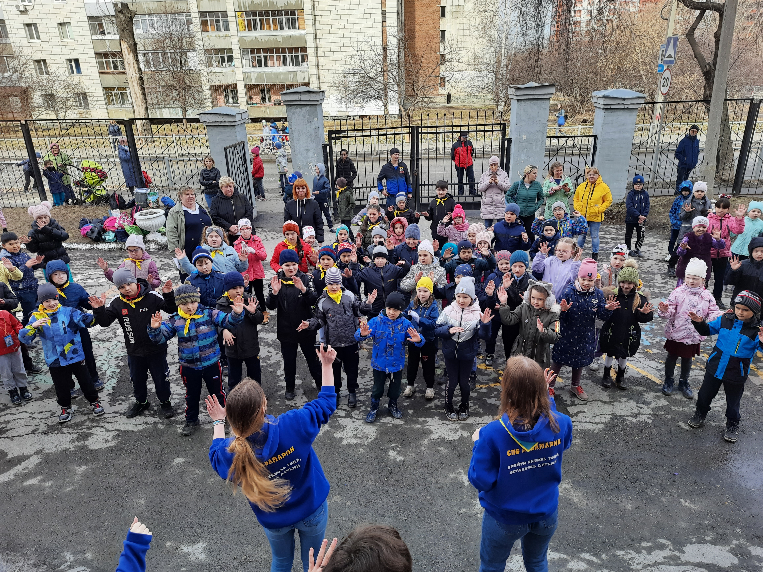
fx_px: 529
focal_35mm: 24
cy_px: 286
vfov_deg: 56.8
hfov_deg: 71.6
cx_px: 382
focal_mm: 5.23
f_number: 1.8
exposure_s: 1/203
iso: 20
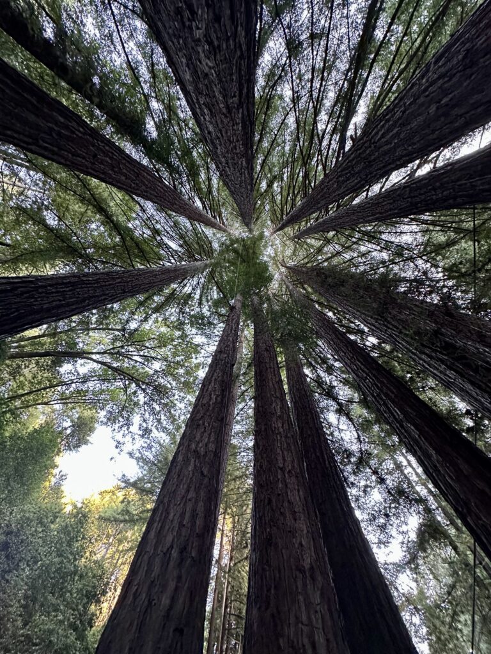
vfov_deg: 102.1
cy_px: 327
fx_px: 265
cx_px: 246
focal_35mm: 14
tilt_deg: +74.0
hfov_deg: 85.7
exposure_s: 1/60
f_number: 2.2
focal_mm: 2.22
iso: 640
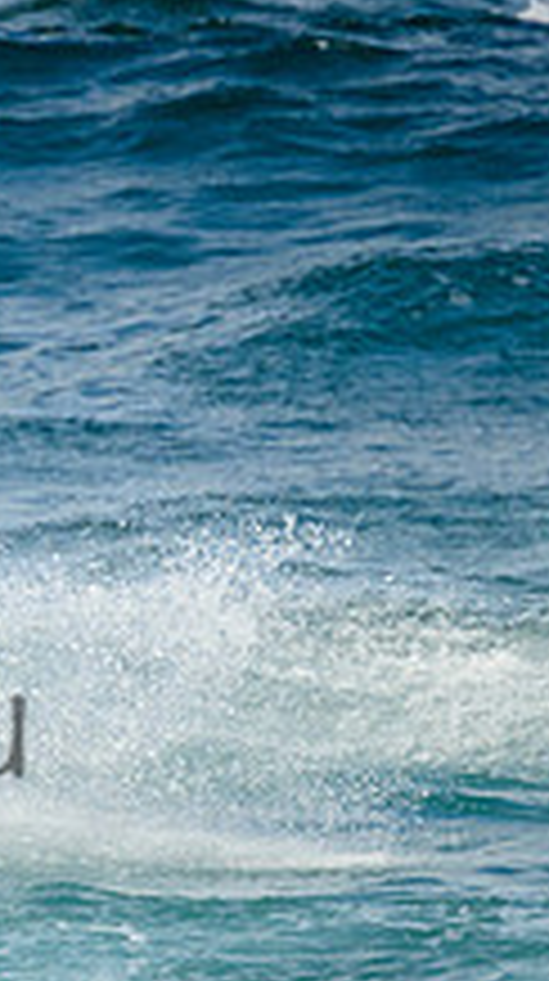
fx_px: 58014
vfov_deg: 1.0
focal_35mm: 2233
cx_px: -450
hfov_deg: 0.5
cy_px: 673
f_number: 11
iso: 1400
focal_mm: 800
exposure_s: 1/1600
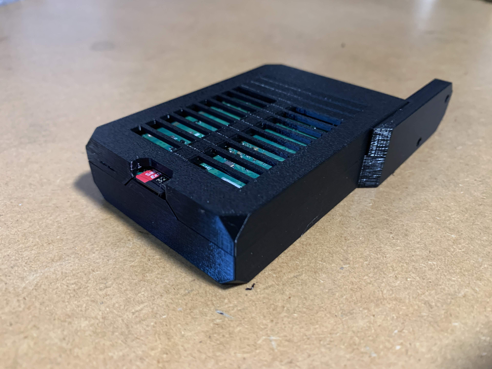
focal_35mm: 26
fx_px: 370
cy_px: 184
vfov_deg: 53.1
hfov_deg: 67.3
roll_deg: -1.6
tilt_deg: -35.1
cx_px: 246
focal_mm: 4.25
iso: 400
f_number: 1.8
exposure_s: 1/36
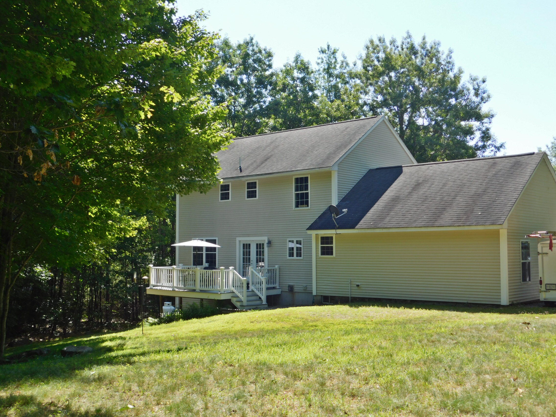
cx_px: 278
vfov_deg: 36.0
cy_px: 208
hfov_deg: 46.8
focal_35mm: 40
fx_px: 642
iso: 125
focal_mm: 7.1
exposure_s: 1/400
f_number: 3.6
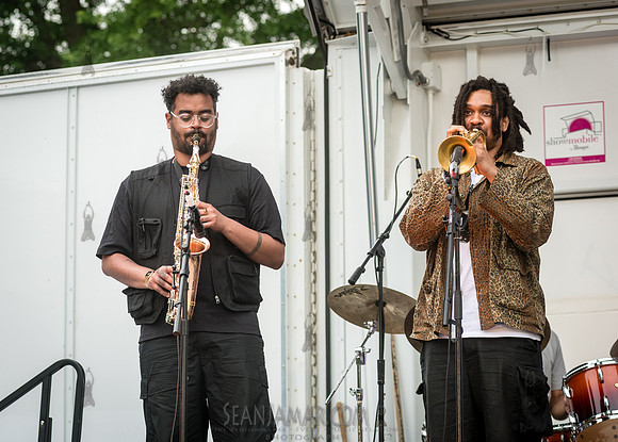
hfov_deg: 14.3
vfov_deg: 10.3
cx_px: 224
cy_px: 243
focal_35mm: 140
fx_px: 2457
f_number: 4.5
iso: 1000
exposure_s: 1/400
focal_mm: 112
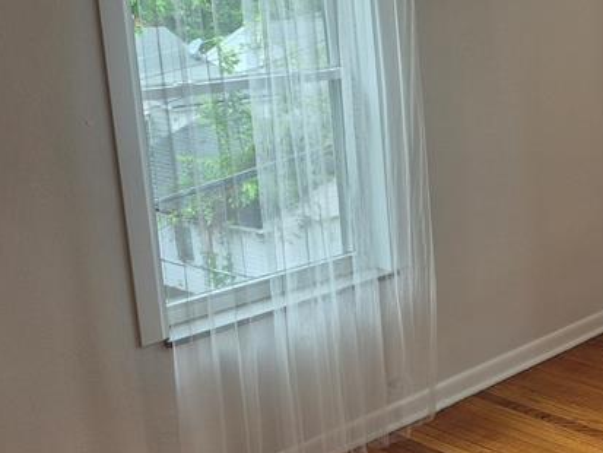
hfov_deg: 30.5
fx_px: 993
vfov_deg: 25.6
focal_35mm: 57
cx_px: 648
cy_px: 162
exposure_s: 1/120
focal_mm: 5.4
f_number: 1.8
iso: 32
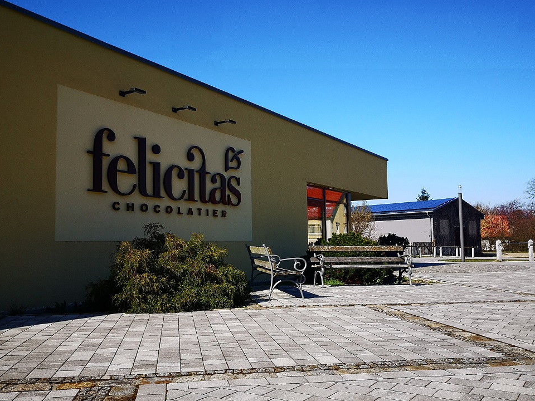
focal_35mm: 31
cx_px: 269
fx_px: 479
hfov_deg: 58.4
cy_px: 207
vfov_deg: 45.4
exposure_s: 1/2165
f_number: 1.8
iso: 50
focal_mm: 3.95
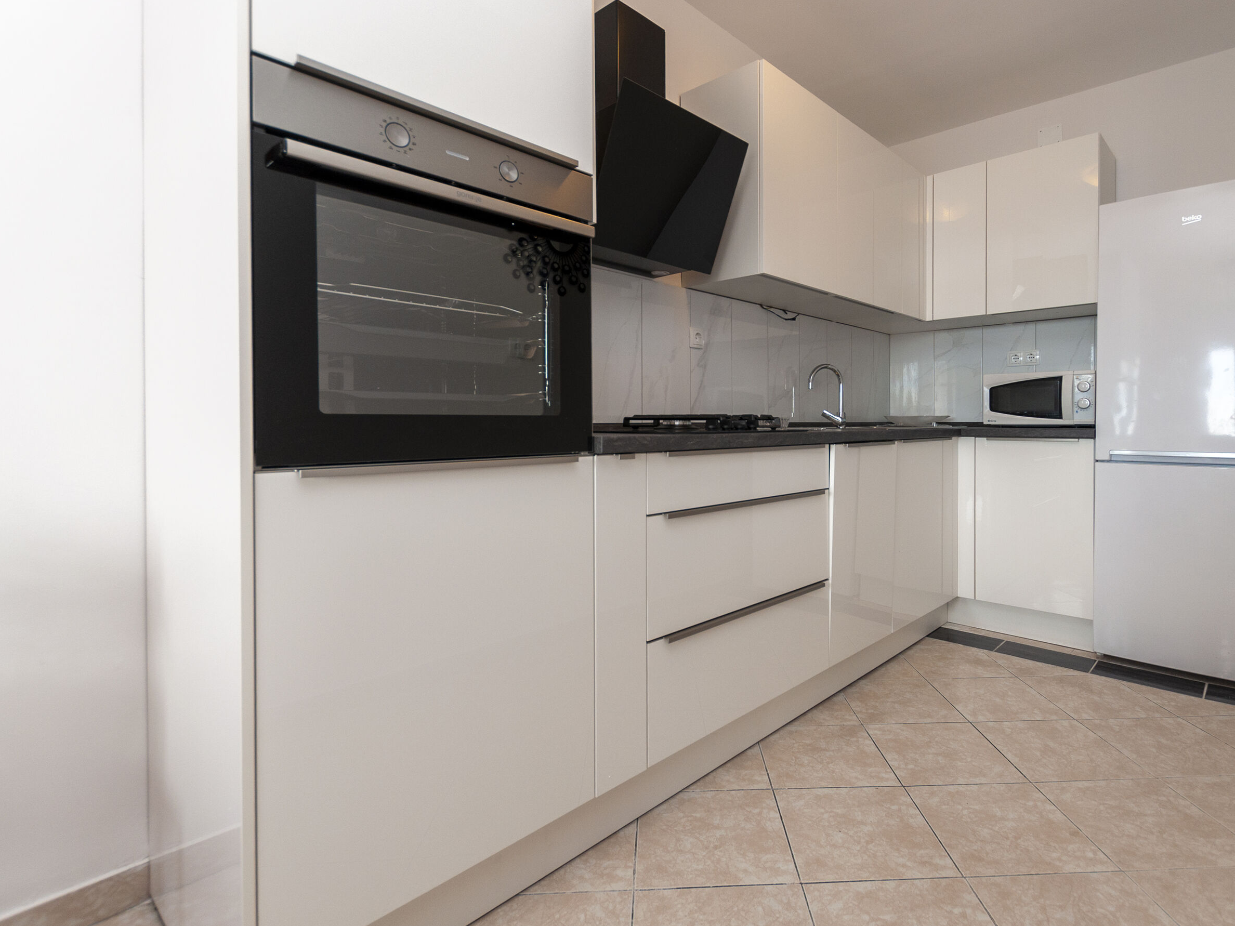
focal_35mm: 17
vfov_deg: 74.7
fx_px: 607
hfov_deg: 90.4
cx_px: 712
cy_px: 475
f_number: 4.5
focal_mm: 10
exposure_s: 1/60
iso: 250
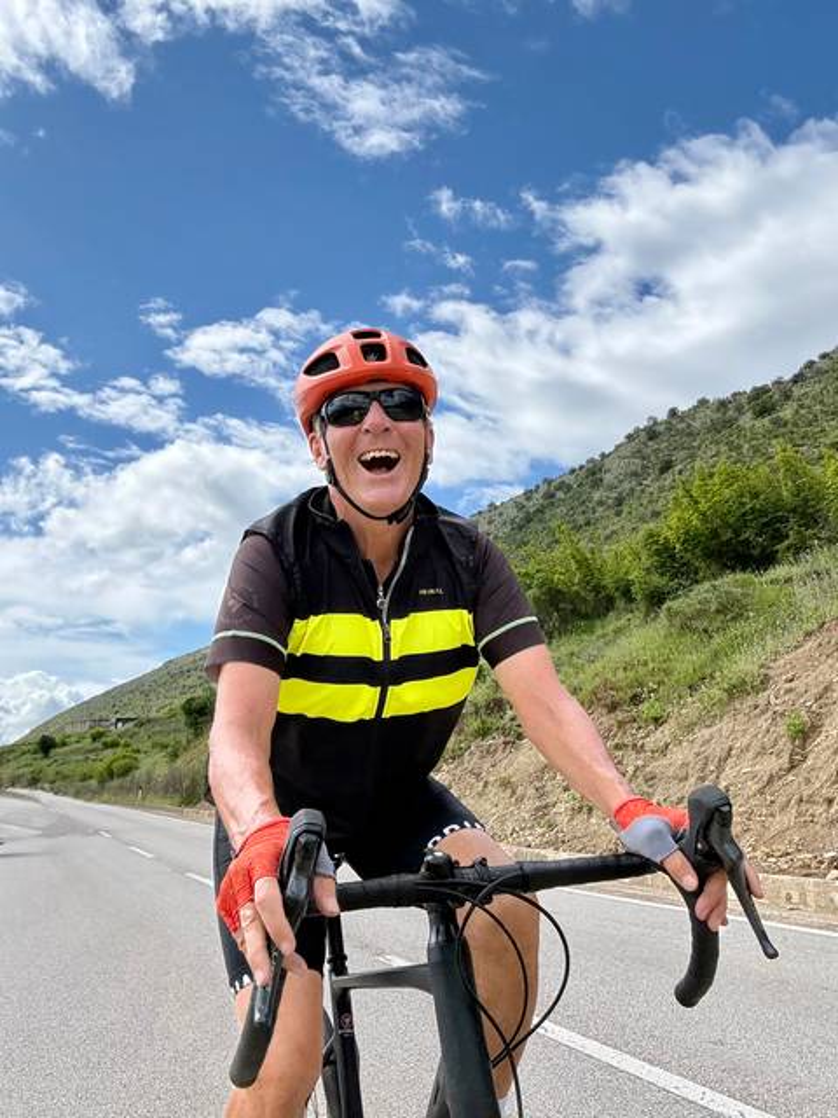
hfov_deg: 46.8
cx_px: 419
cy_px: 559
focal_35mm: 30
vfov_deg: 60.0
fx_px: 968
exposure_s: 1/1458
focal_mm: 2.69
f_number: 1.9
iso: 32
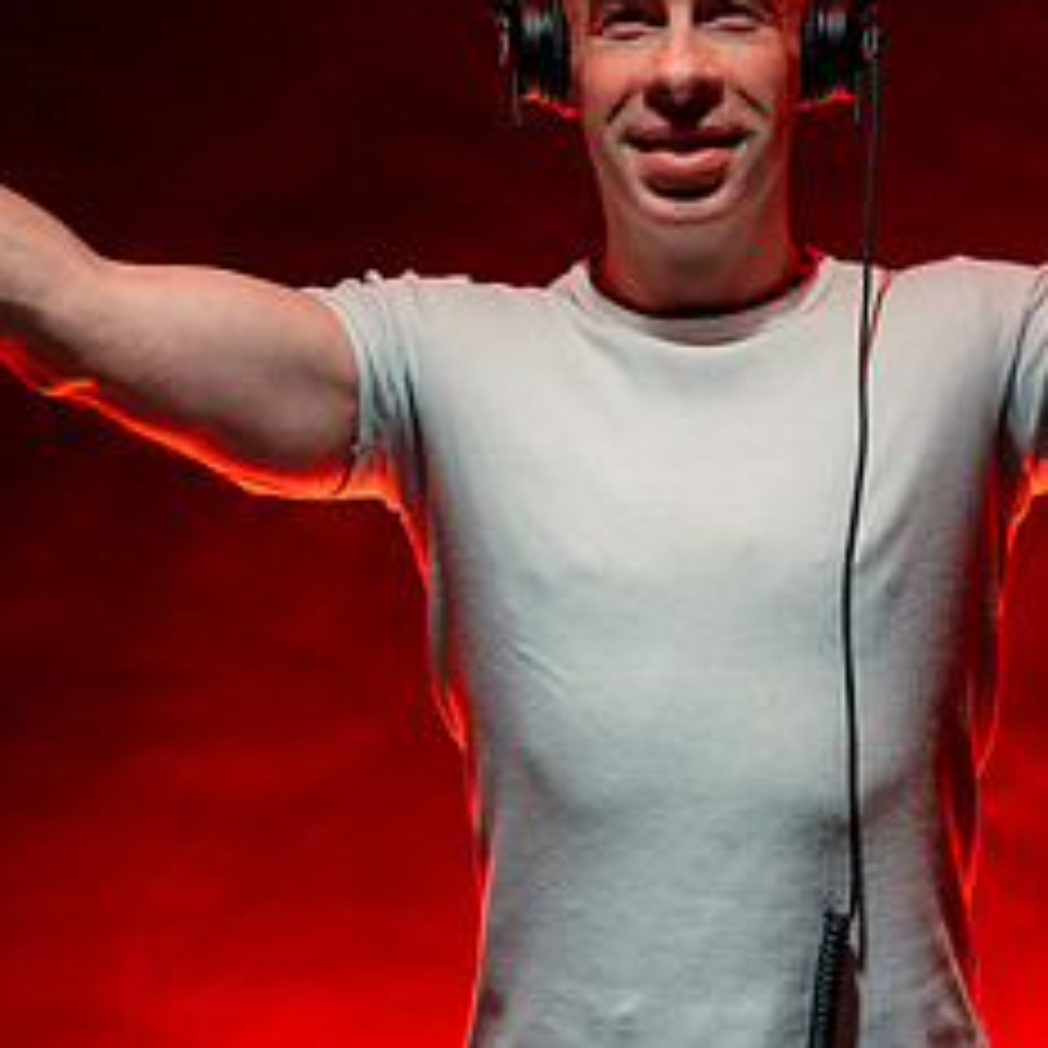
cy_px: 280
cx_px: 773
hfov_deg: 16.2
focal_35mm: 107
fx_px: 3665
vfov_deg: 16.2
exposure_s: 1/80
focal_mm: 45
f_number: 2.8
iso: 800
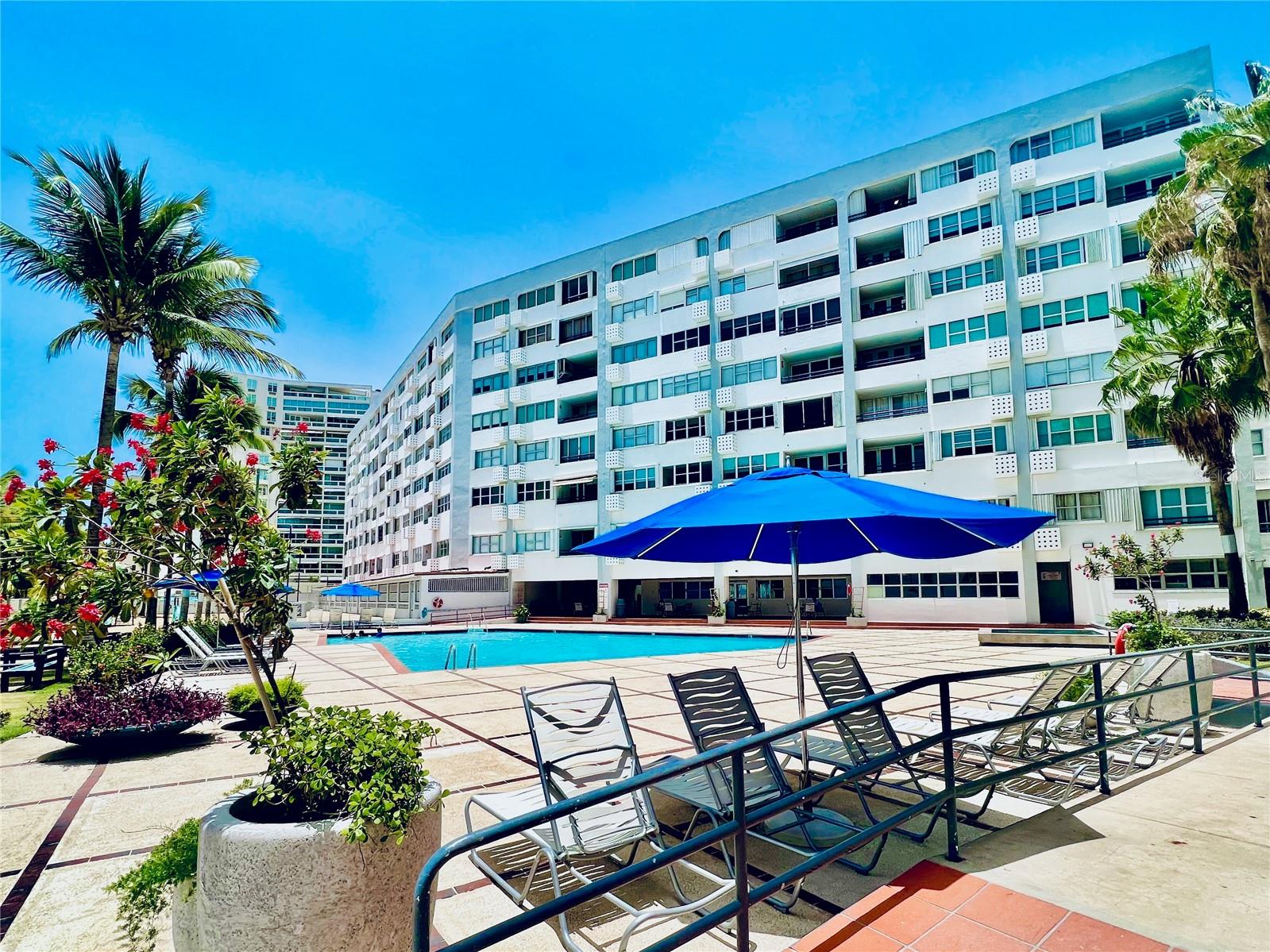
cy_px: 476
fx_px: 477
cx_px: 635
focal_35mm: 13
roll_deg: +0.0
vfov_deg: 89.9
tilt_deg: +3.7
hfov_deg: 106.2
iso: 32
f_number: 1.8
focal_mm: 1.57
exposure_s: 1/2597
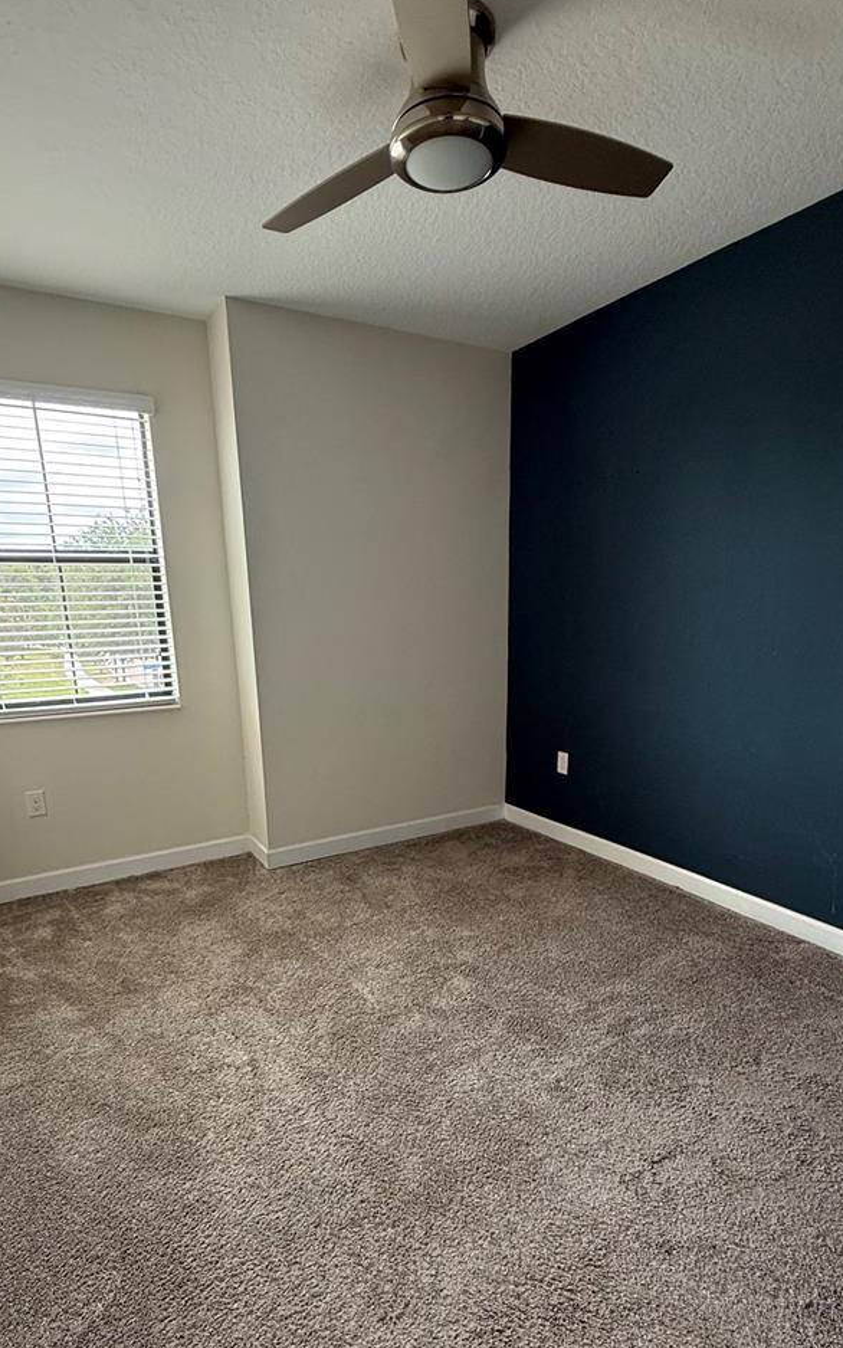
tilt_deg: -13.8
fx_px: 698
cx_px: 404
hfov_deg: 62.2
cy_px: 784
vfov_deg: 87.2
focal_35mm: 19
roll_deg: +1.1
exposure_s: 1/99
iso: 160
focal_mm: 2.22
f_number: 2.2
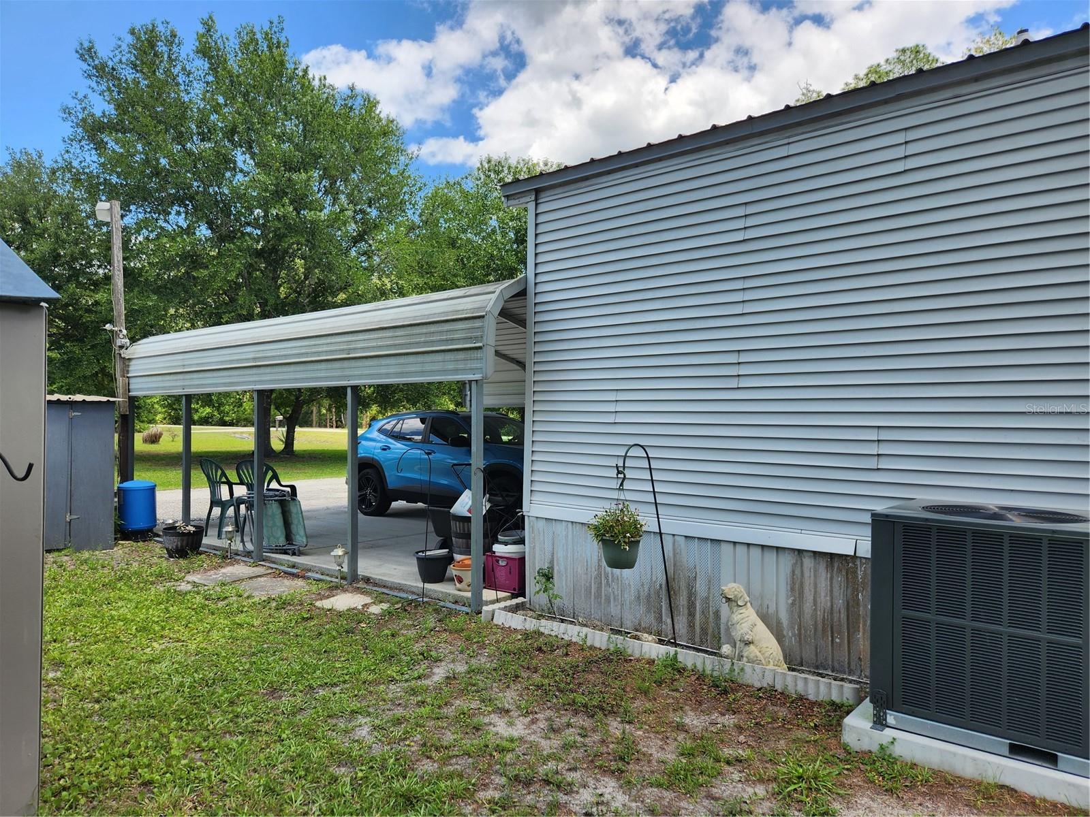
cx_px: 545
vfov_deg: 58.9
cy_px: 408
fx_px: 724
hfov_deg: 73.9
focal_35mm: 23
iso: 20
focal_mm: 5.4
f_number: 1.8
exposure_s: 1/794
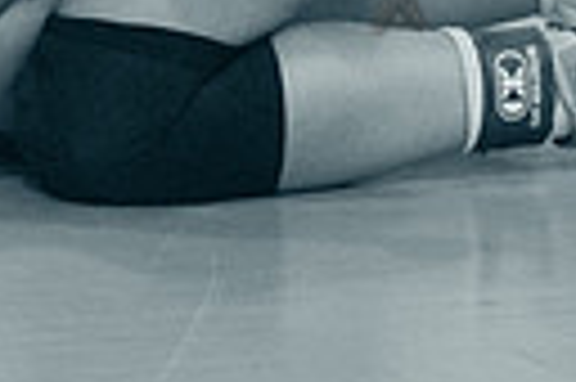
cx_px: -113
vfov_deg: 2.0
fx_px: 11186
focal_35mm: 700
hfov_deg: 2.9
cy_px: -358
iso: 8000
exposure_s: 1/640
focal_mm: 120
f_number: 3.5
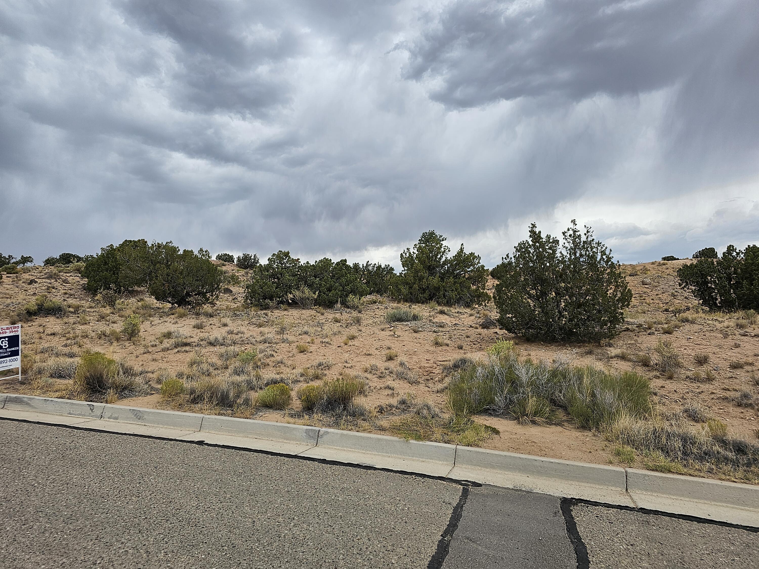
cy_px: 284
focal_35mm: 23
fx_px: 504
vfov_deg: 58.9
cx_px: 380
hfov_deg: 73.9
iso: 20
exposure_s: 1/1084
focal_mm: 6.3
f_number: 1.7
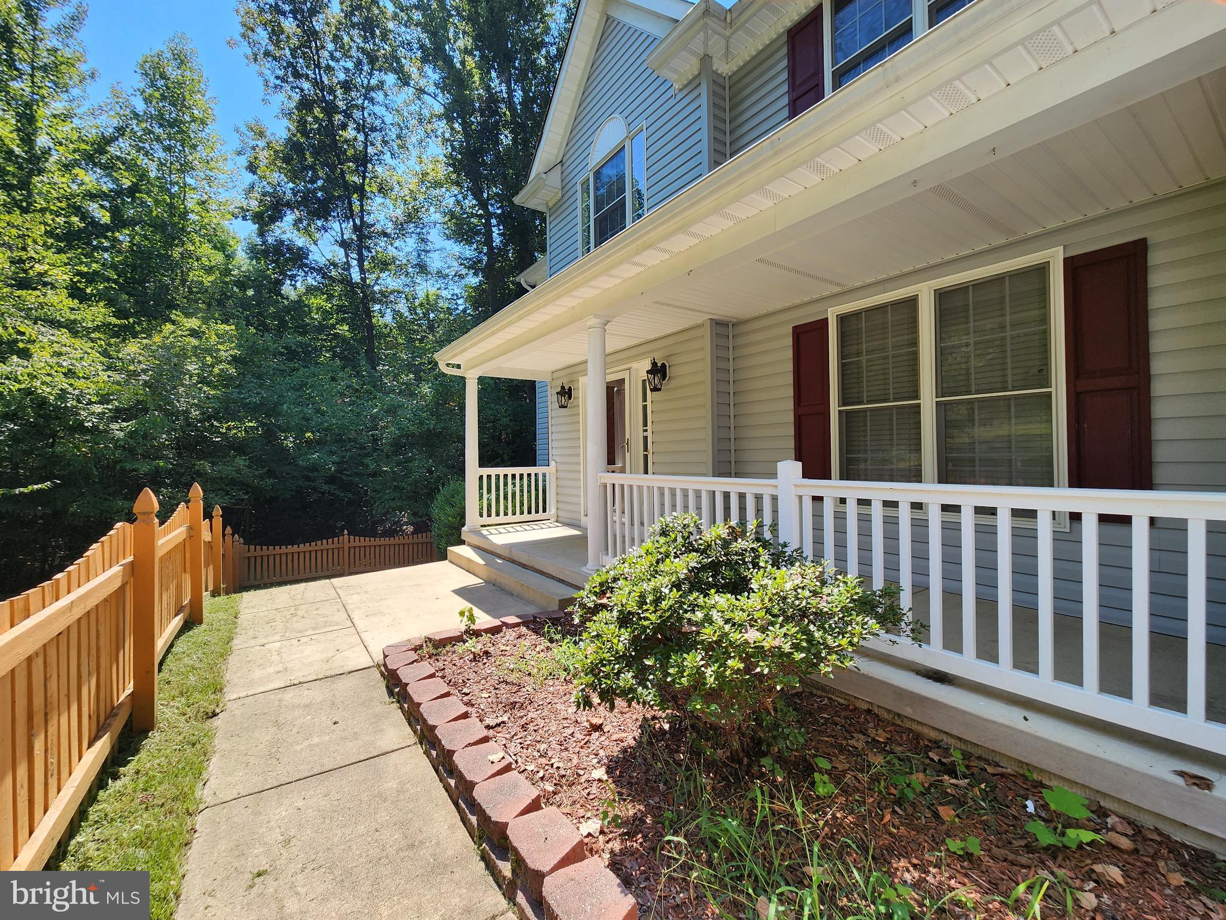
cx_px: 613
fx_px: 460
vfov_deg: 89.9
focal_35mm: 13
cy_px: 460
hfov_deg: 106.2
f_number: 2.2
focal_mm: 2.2
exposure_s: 1/784
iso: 50
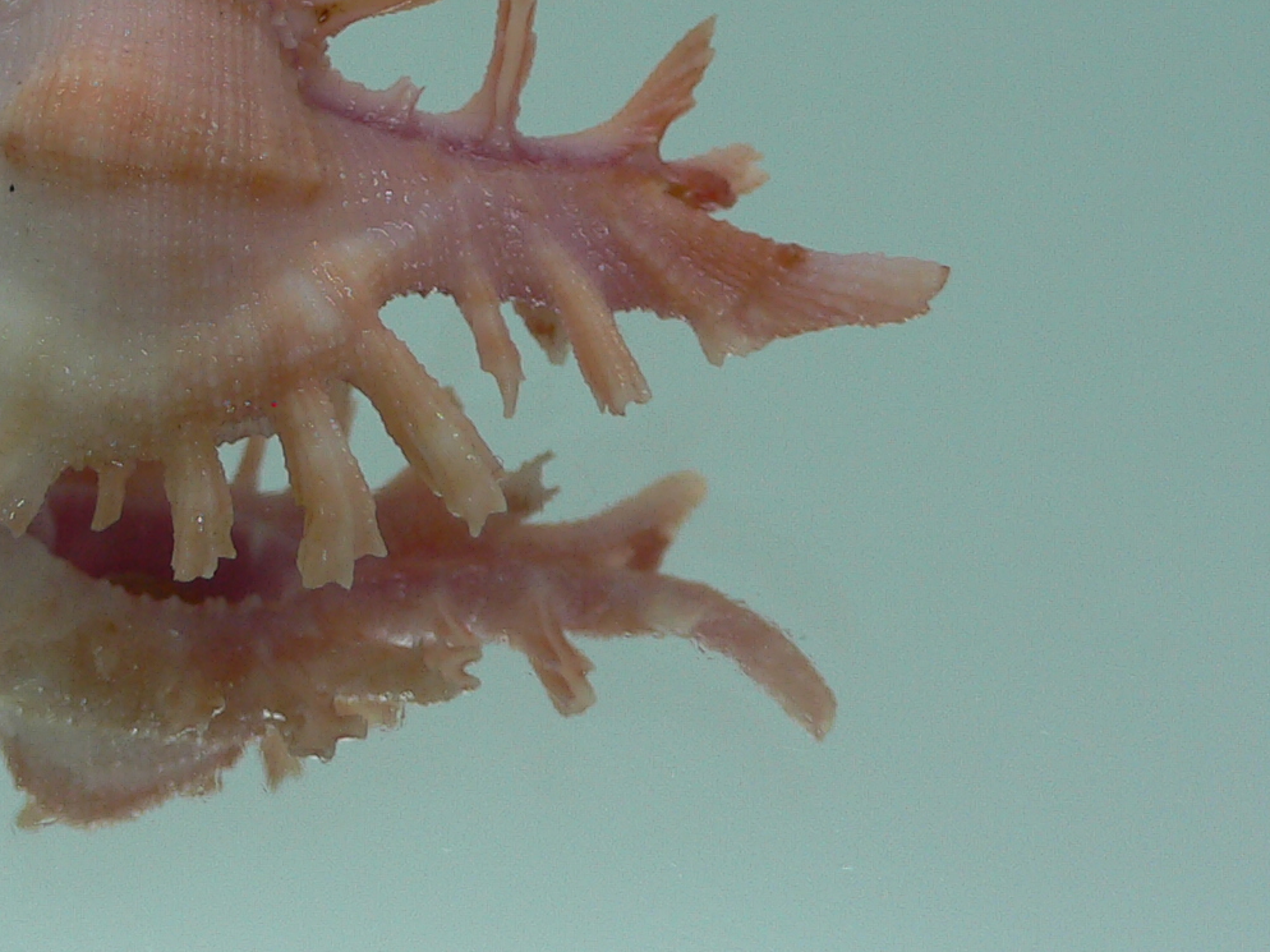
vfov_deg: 20.5
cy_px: 215
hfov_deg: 26.5
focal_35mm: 71
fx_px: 2604
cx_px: 130
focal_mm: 4.6
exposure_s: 1/60
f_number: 2.8
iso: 80
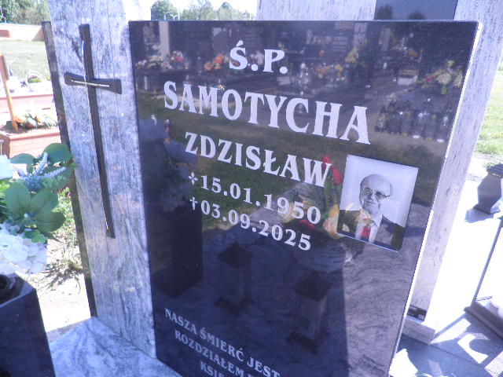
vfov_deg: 56.8
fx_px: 349
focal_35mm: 24
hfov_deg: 71.6
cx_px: 252
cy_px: 188
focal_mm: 4.3
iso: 64
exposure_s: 1/200
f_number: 3.3
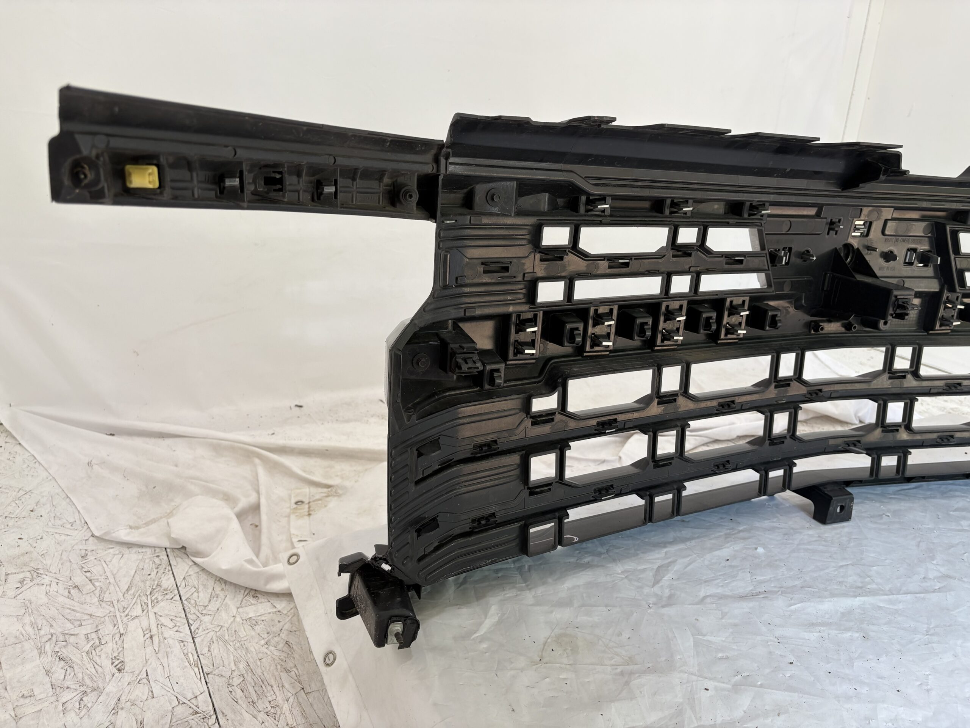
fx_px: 729
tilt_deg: -18.4
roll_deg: -3.0
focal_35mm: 26
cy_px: 364
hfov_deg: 67.3
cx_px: 485
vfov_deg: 53.1
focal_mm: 5.96
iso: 50
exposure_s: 1/121
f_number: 1.6
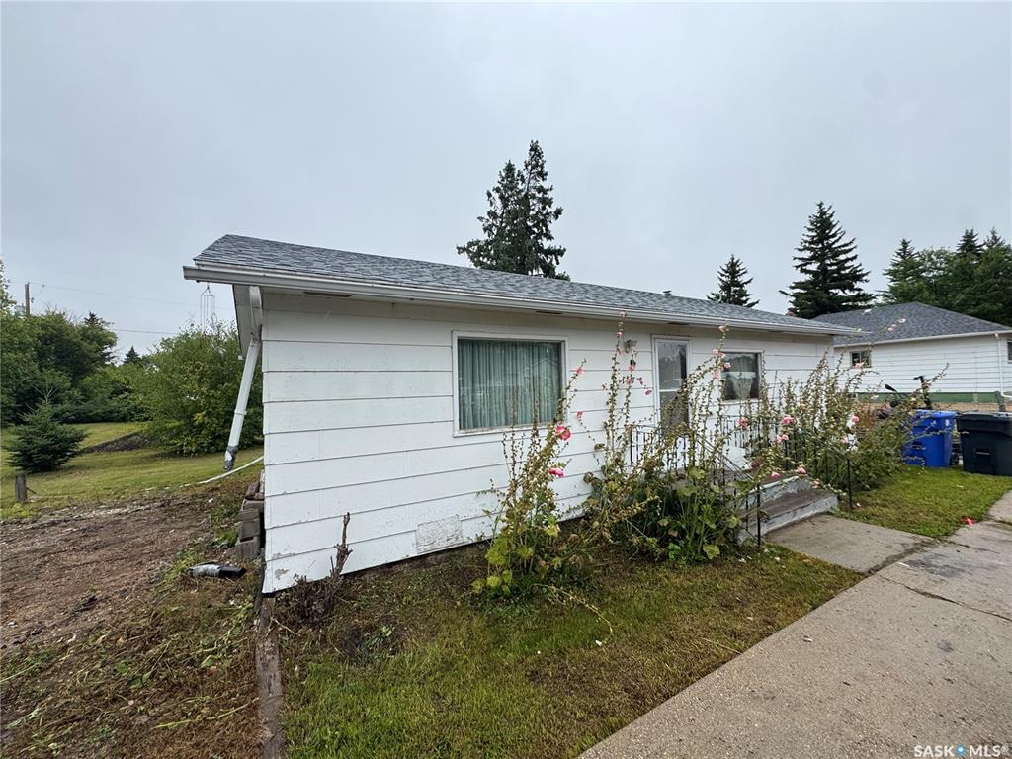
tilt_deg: +3.5
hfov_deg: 102.1
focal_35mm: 14
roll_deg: +1.5
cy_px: 380
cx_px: 506
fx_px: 409
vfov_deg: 85.7
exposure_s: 1/430
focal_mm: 2.22
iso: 40
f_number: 2.2
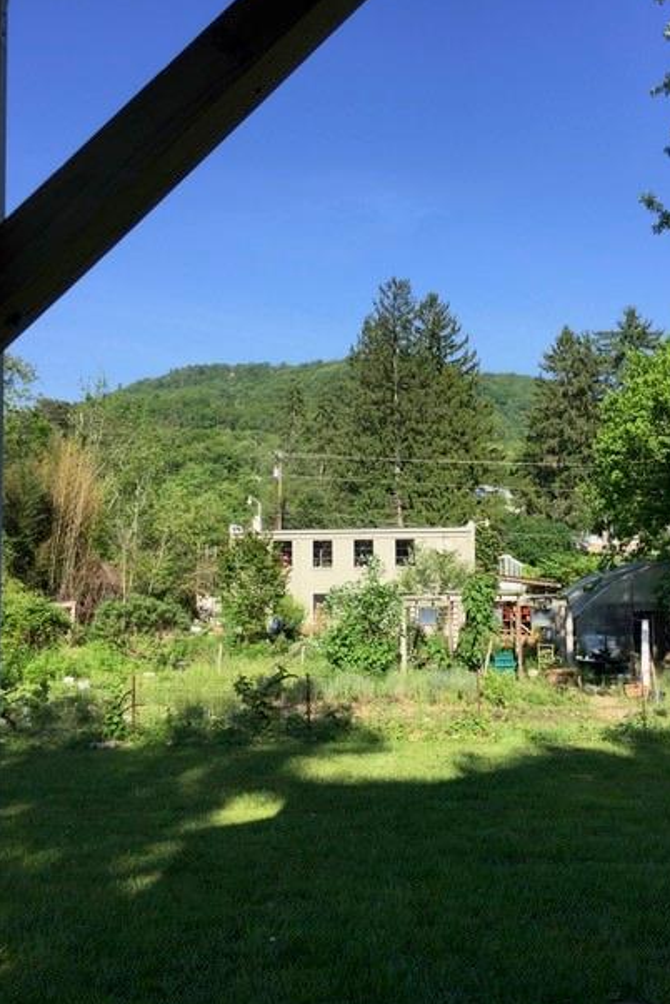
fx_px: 893
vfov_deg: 58.7
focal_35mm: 32
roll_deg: +0.2
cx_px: 397
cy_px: 516
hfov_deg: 41.0
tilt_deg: +4.3
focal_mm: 4.15
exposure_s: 1/1099
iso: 32
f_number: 2.2
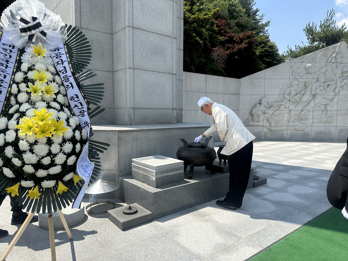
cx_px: 174
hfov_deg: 71.6
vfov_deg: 56.8
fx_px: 241
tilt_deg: -3.2
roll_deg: -0.7
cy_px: 130
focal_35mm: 24
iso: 80
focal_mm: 6.86
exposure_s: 1/4762
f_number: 1.78
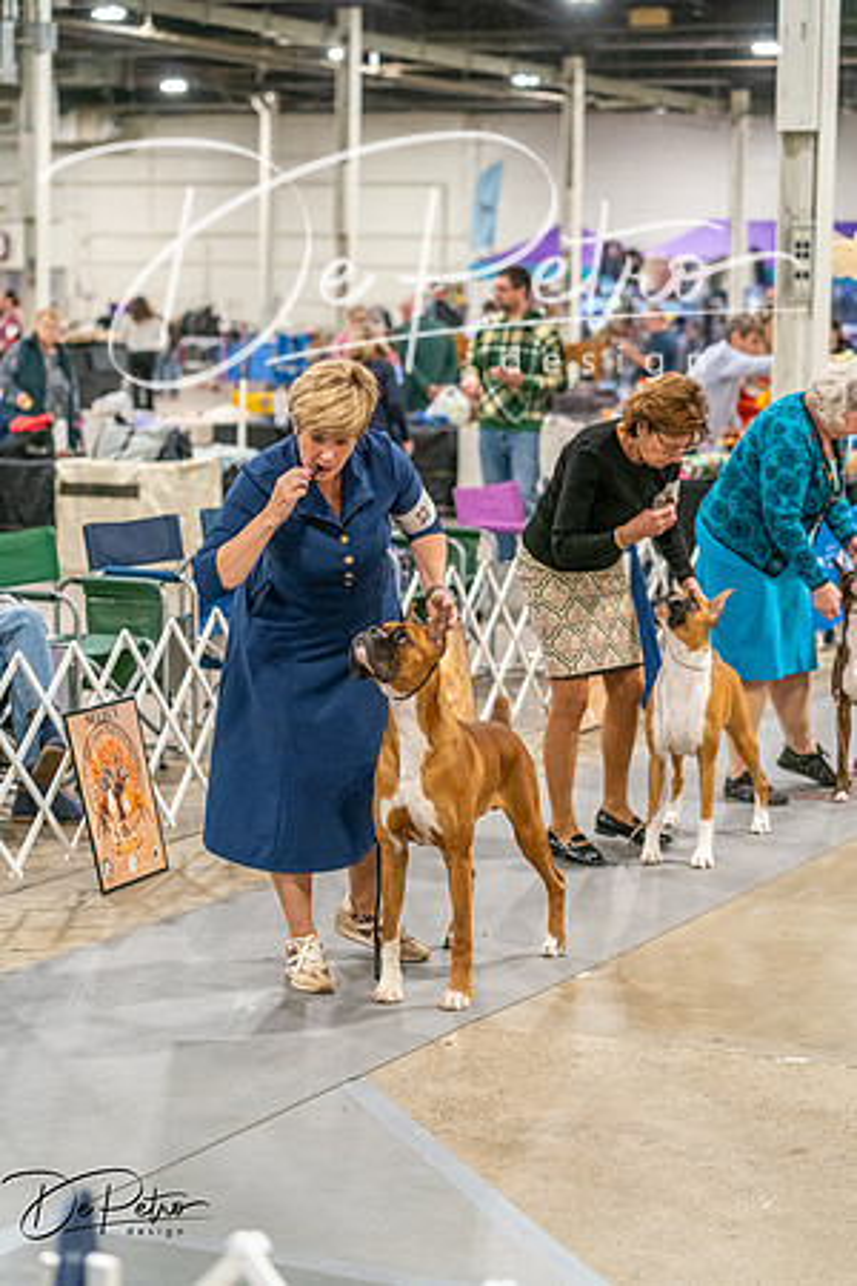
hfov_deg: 16.5
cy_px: 643
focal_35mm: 83
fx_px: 2964
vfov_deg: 24.5
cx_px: 428
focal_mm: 83
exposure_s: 1/250
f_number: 3.2
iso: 6400
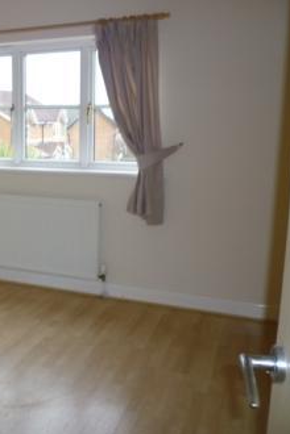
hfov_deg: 30.3
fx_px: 495
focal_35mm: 41
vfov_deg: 47.4
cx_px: 0
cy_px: 220
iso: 100
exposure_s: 1/30
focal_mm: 5.2
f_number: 3.3
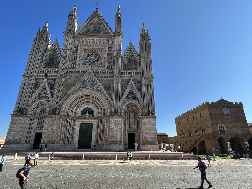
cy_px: 110
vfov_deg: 77.5
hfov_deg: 94.5
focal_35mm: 16
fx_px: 116
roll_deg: +0.5
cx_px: 127
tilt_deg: +17.4
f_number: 1.8
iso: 32
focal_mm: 1.57
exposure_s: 1/927
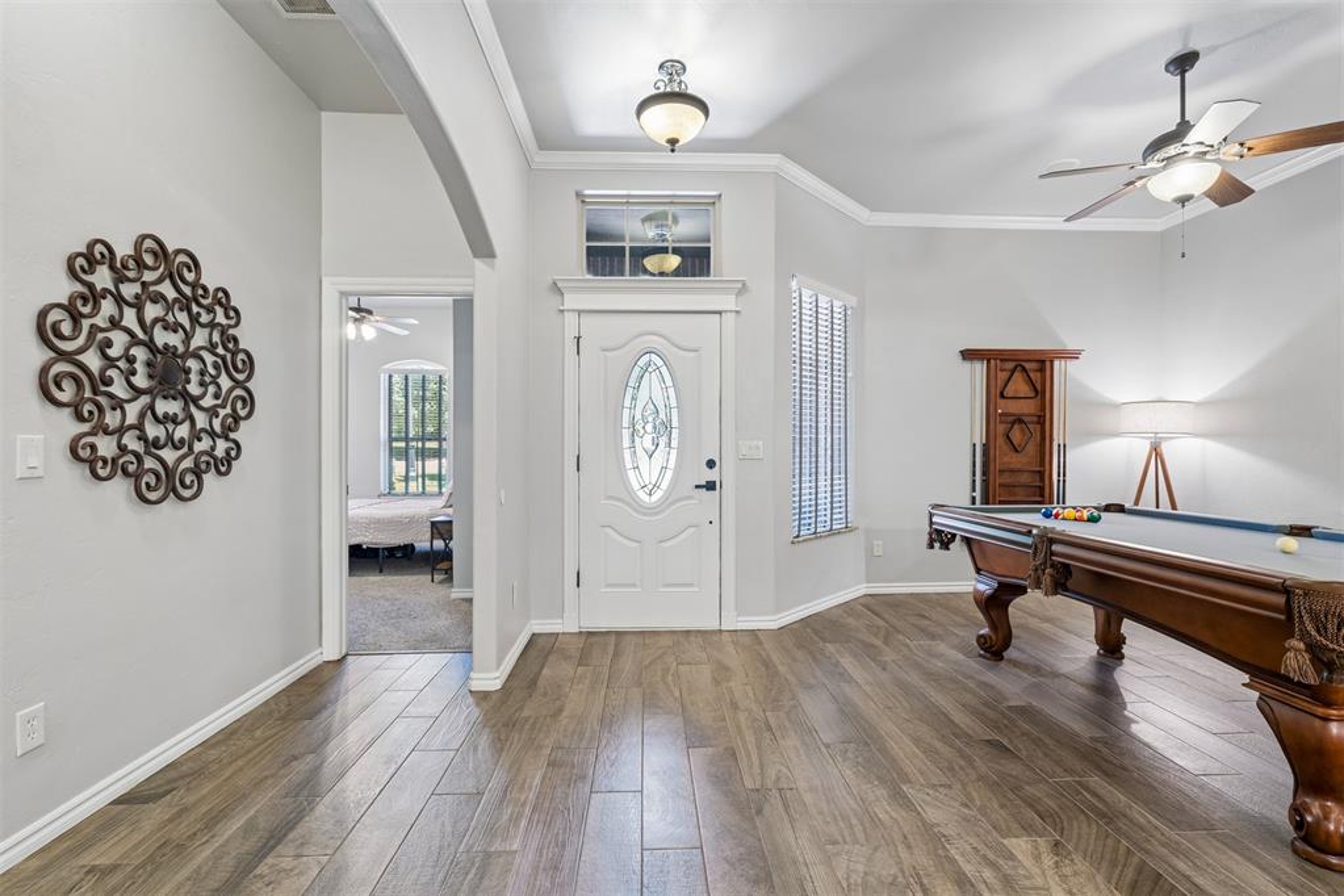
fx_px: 597
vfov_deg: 73.7
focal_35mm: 16
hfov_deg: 96.7
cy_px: 448
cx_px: 672
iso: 200
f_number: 8
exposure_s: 1/2.5
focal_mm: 16
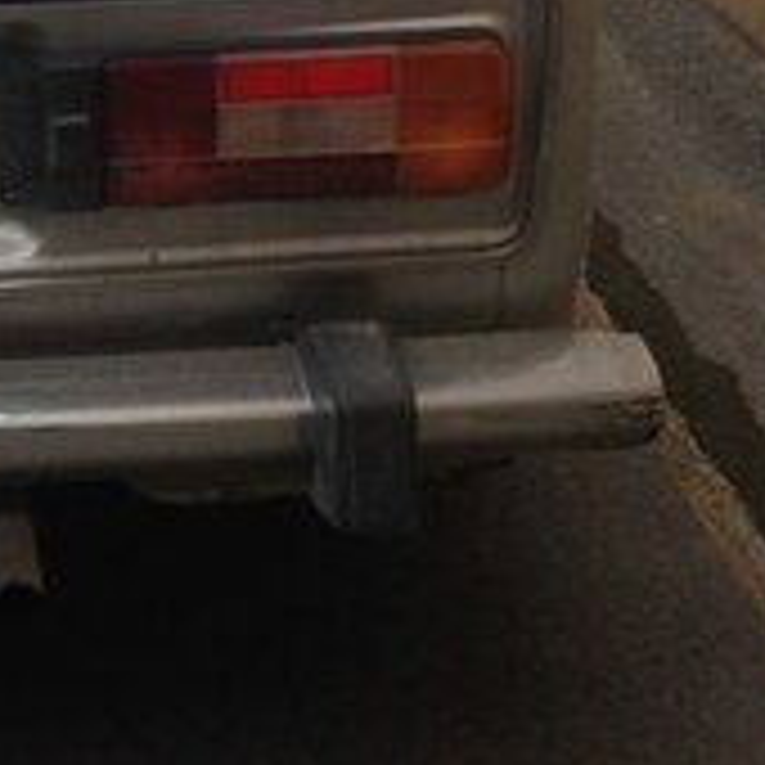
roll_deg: +2.6
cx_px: -68
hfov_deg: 15.0
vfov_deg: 14.9
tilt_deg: -7.5
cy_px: -160
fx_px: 2825
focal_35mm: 113
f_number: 2.4
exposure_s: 1/452
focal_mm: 4.12
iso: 50
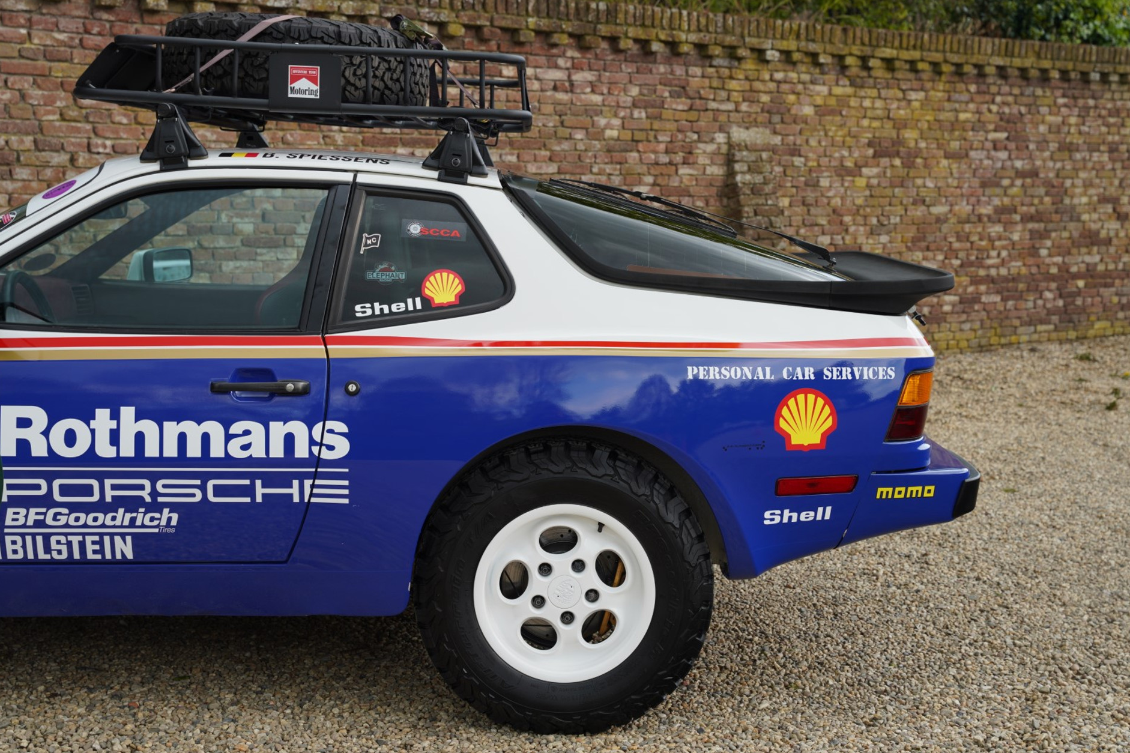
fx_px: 1585
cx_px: 569
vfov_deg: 26.7
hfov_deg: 39.2
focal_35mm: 51
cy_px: 376
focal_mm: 49.5
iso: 100
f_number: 5.6
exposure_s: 1/60
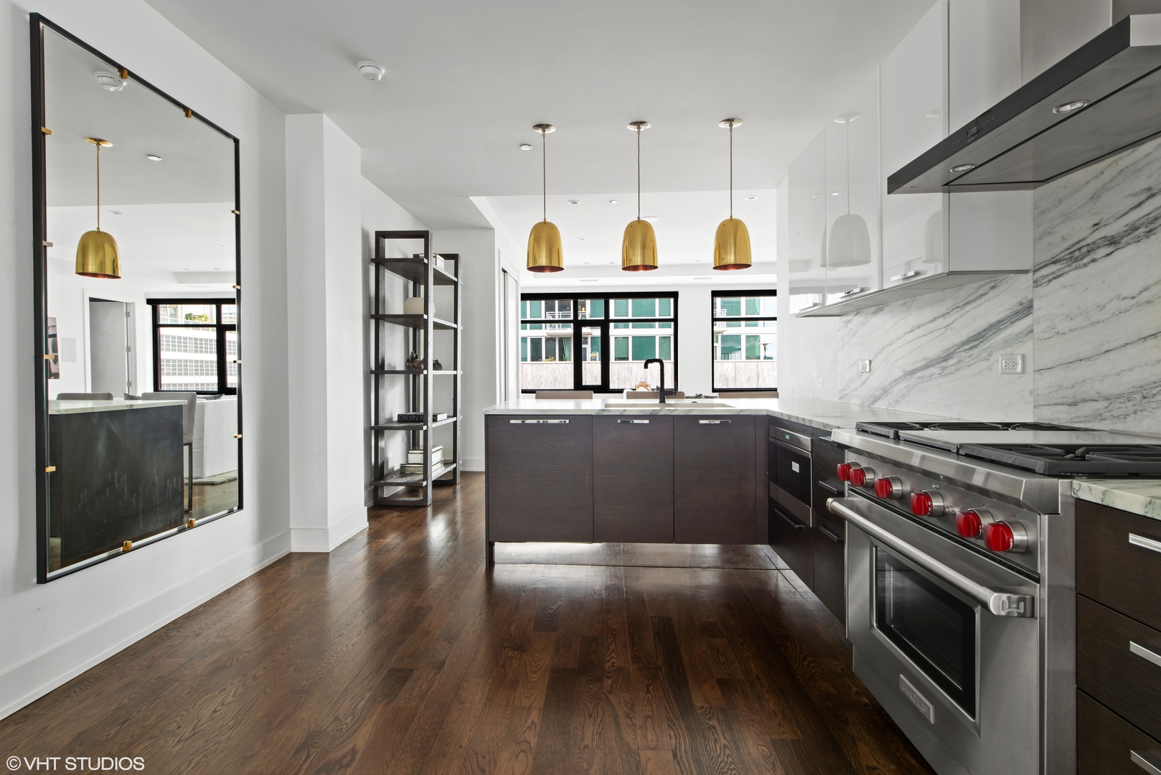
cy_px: 388
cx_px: 580
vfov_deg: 67.4
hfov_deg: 90.0
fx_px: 581
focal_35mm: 18
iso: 100
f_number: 11
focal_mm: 18
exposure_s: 25
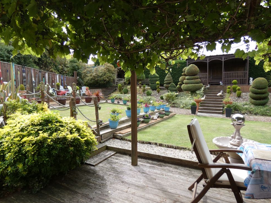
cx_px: 131
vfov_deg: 63.4
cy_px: 104
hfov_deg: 79.0
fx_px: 164
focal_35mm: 21
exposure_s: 1/320
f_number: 2.8
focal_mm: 3.6
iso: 80
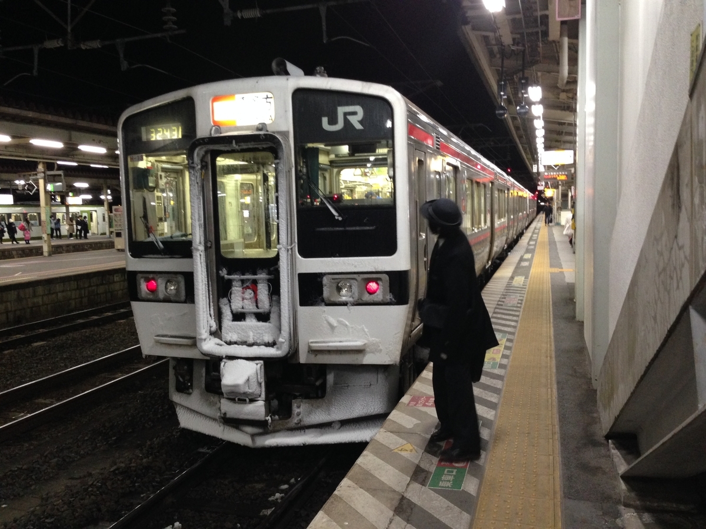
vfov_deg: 42.9
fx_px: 673
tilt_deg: -5.0
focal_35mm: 33
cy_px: 264
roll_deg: +1.4
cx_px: 353
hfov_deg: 55.4
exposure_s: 1/20
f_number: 2.4
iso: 200
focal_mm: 4.12
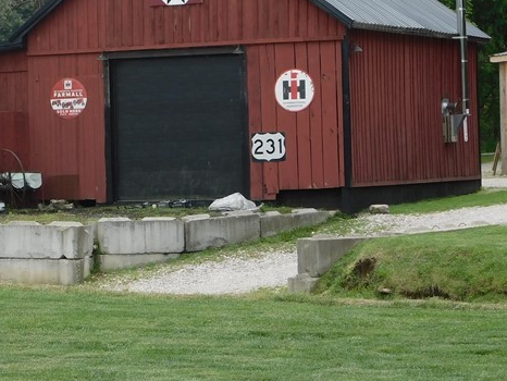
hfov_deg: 13.5
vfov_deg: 10.2
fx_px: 2125
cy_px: 134
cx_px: 57
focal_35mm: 145
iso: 125
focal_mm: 11.7
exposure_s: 1/320
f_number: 4.2
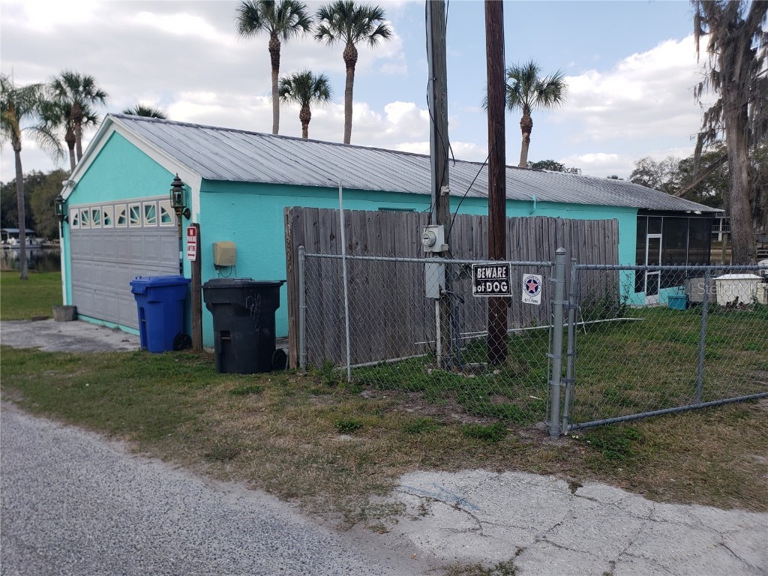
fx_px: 577
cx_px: 384
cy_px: 288
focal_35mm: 26
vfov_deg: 53.1
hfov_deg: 67.3
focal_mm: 4.3
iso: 50
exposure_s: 1/799
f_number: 2.4
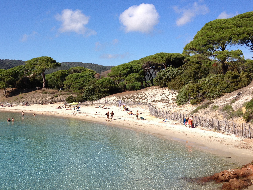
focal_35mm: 45
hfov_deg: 41.9
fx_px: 329
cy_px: 94
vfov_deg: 32.2
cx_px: 103
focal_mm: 4.28
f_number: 2.4
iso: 64
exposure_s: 1/1623
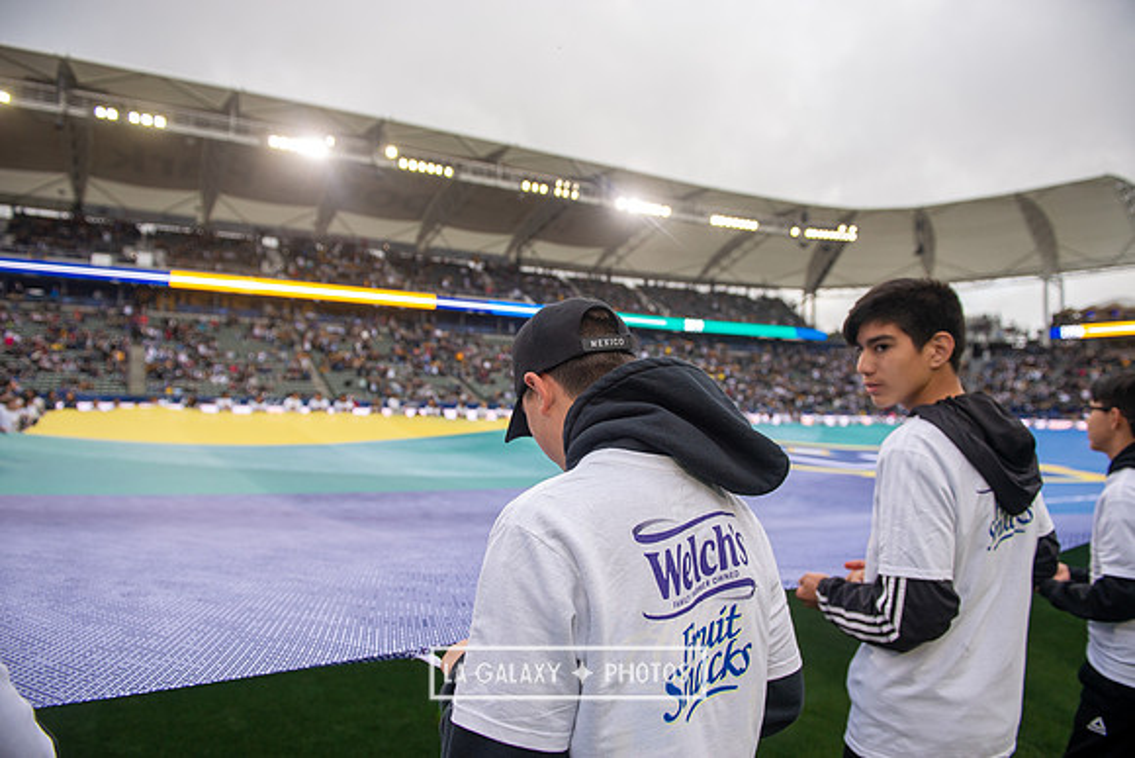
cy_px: 379
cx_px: 568
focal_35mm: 24
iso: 500
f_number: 3.5
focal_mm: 24
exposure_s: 1/800
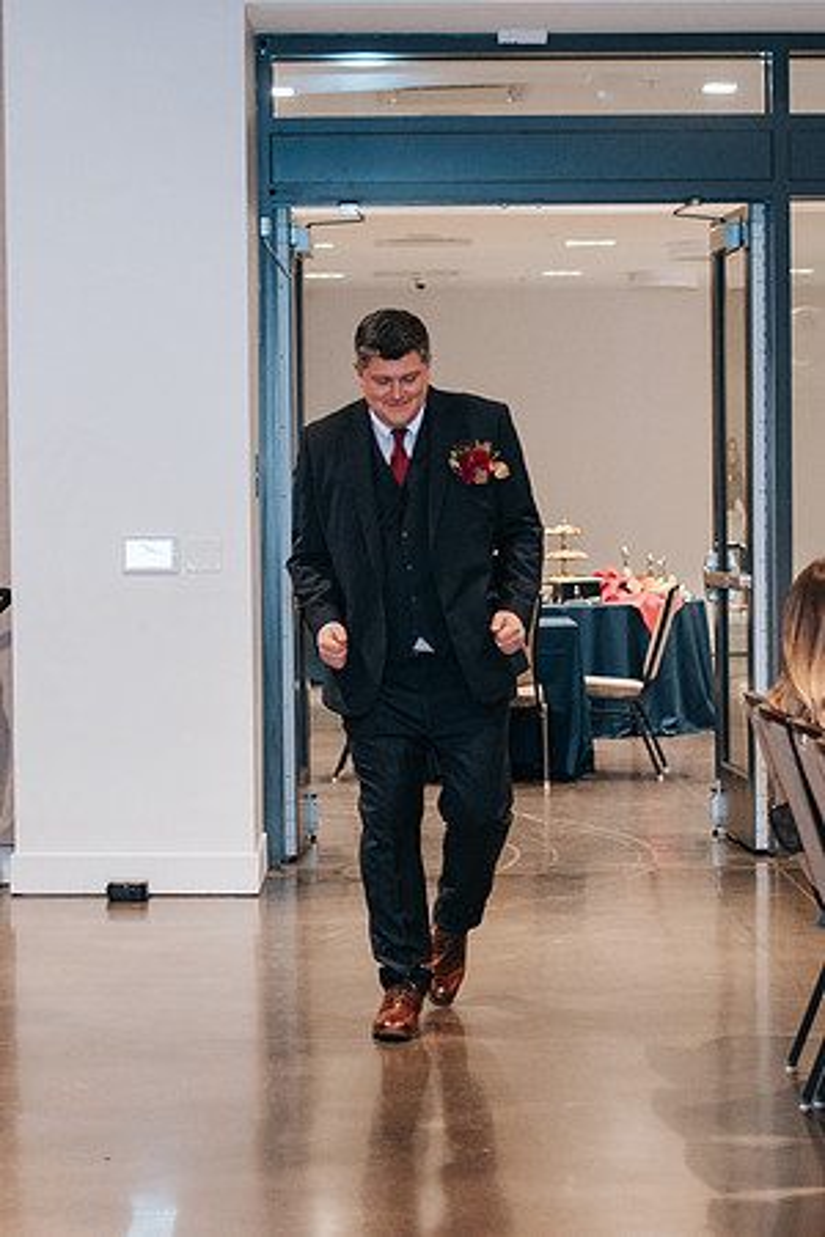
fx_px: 3150
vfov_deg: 22.2
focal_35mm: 92
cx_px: 423
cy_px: 619
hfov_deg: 14.9
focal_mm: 35
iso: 800
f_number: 2
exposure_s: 1/200
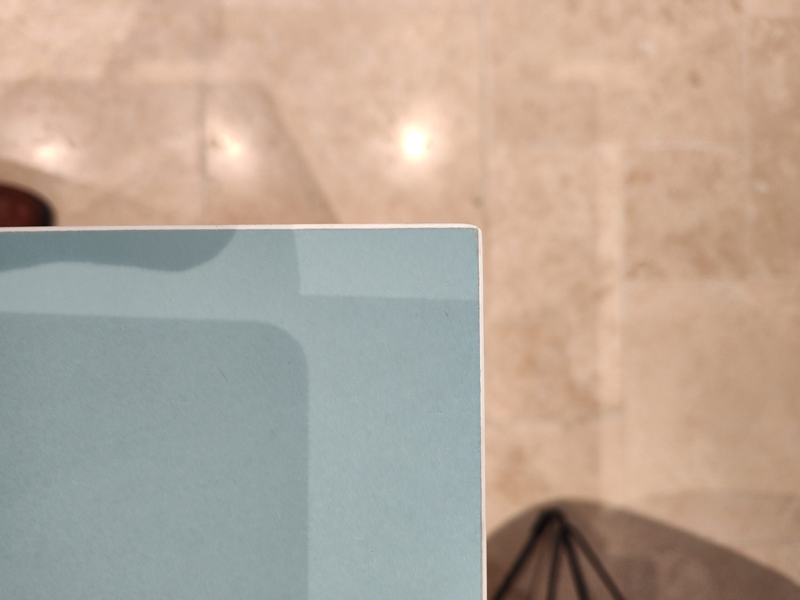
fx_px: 532
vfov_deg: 58.9
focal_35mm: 23
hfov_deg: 73.9
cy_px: 300
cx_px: 400
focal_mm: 5.56
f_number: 1.88
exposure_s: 1/100
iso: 472
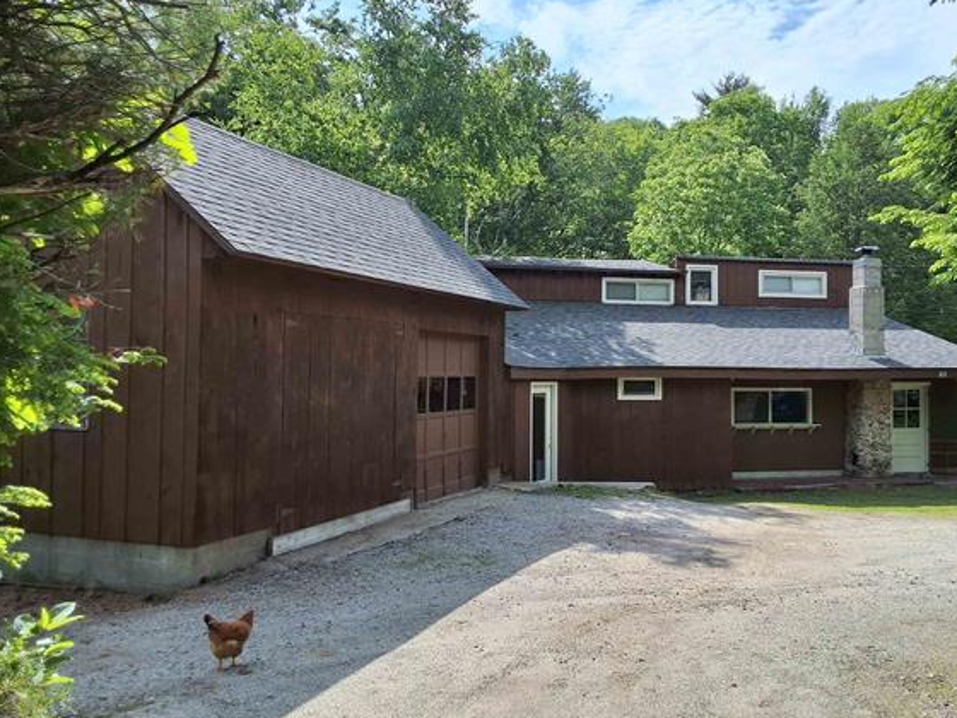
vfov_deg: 44.2
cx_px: 511
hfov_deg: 56.8
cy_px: 349
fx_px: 885
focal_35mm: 32
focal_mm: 2.91
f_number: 1.9
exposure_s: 1/1754
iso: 32
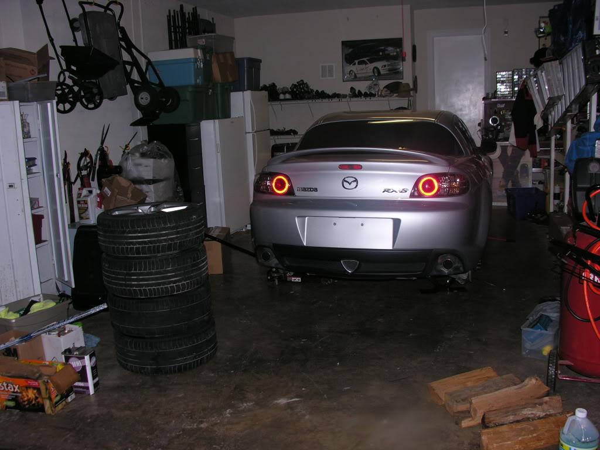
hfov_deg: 52.6
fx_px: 607
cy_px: 225
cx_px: 300
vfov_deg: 40.7
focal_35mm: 35
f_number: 2.8
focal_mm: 8.9
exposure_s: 1/60.1
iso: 74
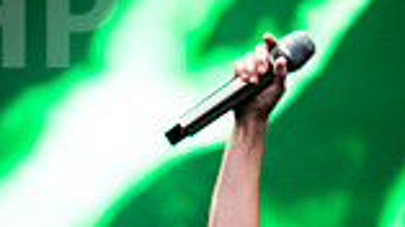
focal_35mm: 564
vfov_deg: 2.1
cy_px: 380
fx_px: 6052
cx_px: 467
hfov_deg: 3.8
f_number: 3.5
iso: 640
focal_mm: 125
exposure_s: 1/1250
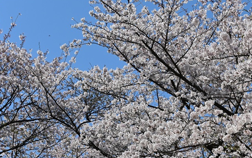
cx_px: 179
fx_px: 803
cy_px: 117
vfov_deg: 11.2
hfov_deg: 17.8
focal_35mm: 117
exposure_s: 1/800
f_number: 8
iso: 200
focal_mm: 48
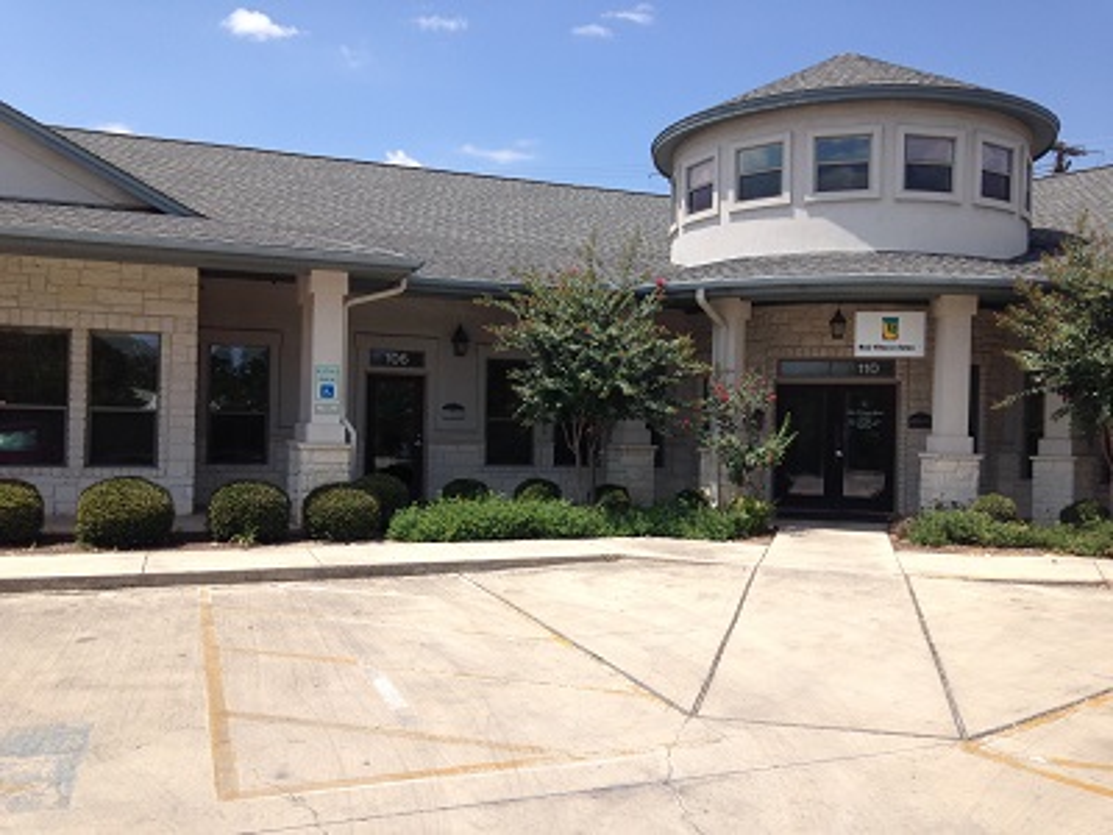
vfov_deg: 42.9
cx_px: 556
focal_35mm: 33
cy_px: 418
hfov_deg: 55.4
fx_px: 1061
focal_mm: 4.12
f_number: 2.4
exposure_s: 1/1466
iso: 50
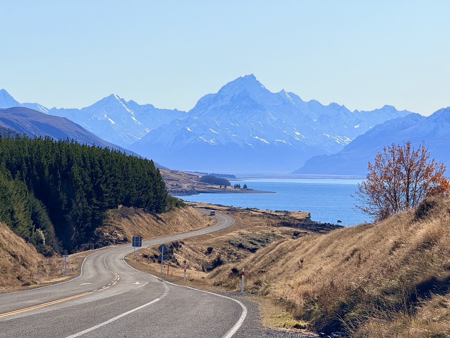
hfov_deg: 16.4
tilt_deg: -0.5
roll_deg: -0.6
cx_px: 225
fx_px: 1561
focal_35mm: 120
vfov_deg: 12.4
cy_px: 169
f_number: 2.8
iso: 50
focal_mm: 15.66
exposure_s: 1/2611
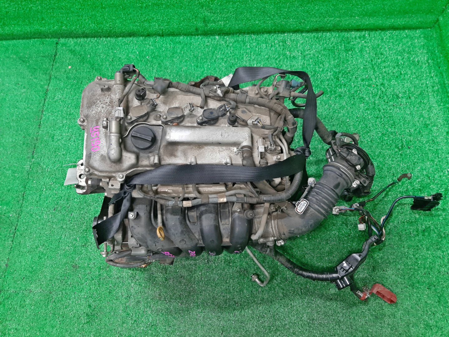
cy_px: 168
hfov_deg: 67.3
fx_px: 337
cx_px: 224
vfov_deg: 53.1
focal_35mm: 26
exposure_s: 1/50
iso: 173
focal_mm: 3.93
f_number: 1.7
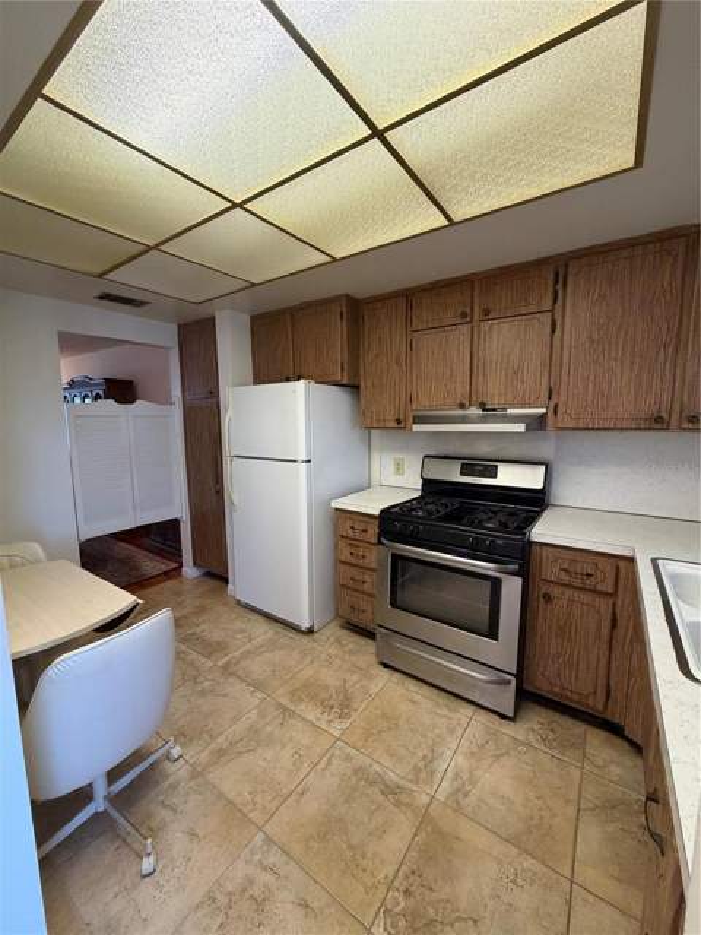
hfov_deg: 85.7
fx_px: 378
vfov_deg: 102.1
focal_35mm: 14
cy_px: 468
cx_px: 350
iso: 250
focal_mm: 2.22
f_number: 2.2
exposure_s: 1/60
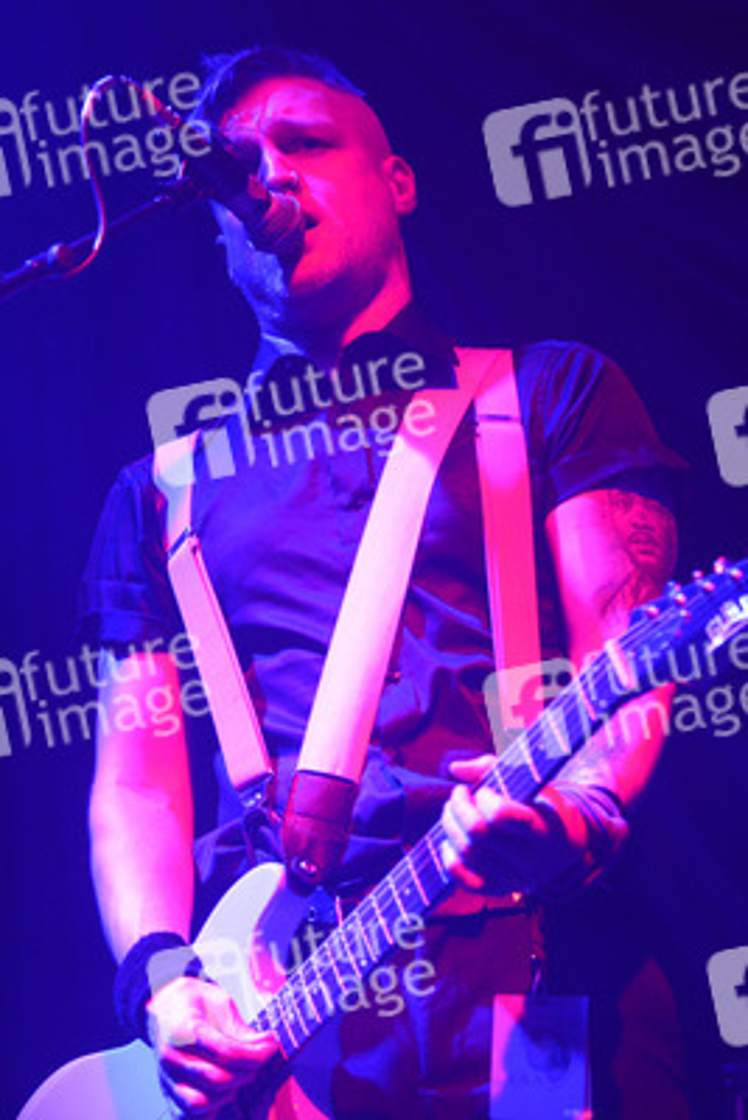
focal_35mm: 90
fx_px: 2802
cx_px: 374
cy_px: 560
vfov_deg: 22.6
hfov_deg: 15.2
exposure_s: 1/500
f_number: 2.8
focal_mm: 90
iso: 3200
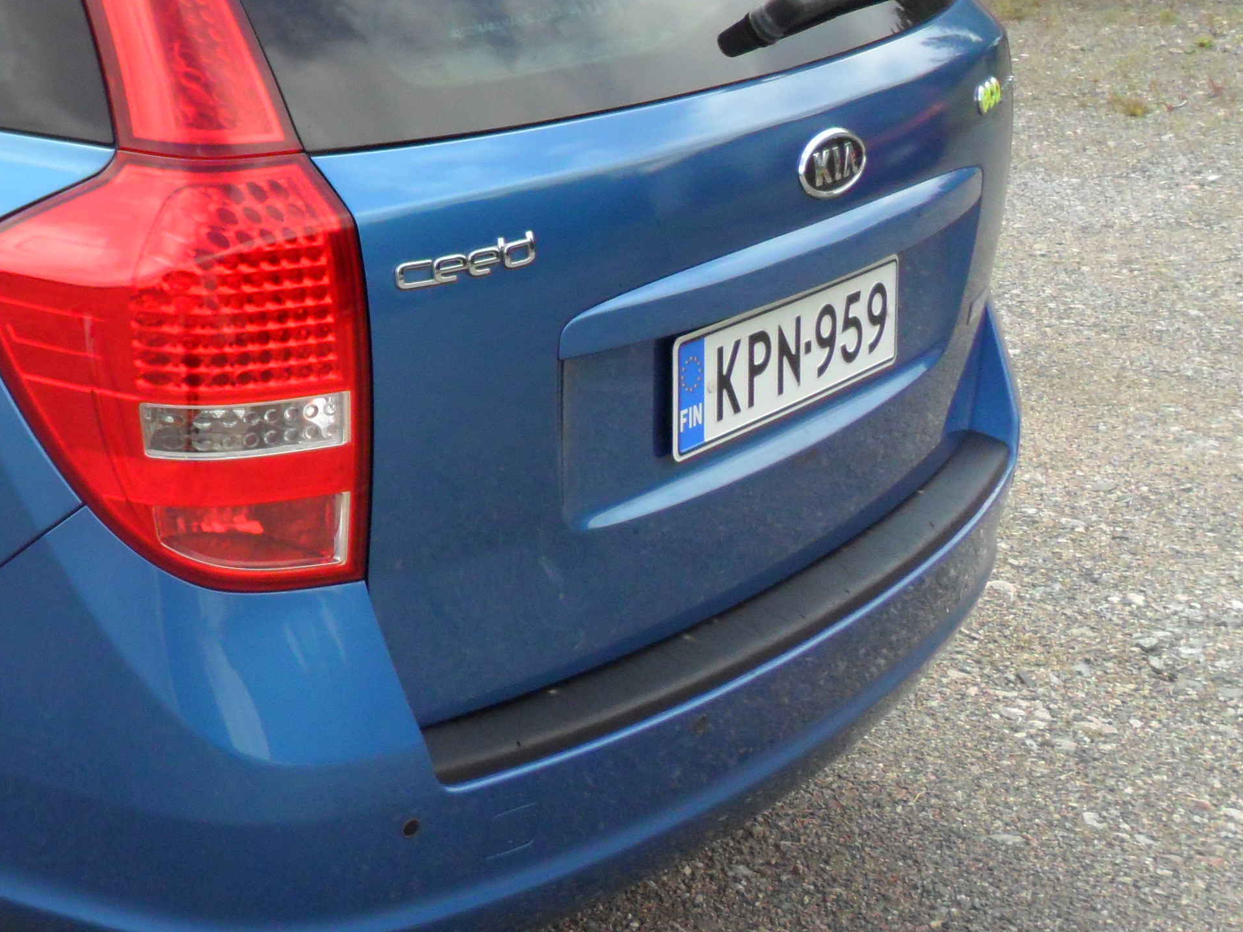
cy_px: 379
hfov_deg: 29.1
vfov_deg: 24.0
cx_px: -68
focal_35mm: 61
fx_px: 2190
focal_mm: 4.9
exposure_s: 1/500
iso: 80
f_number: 3.5
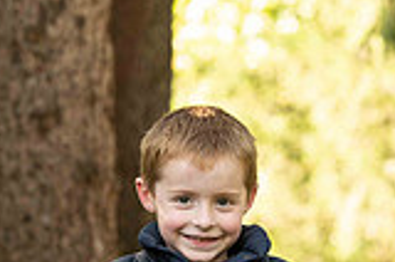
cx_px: 360
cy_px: 271
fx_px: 4457
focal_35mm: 407
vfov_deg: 3.4
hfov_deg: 5.1
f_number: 5
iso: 640
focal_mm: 112
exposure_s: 1/200
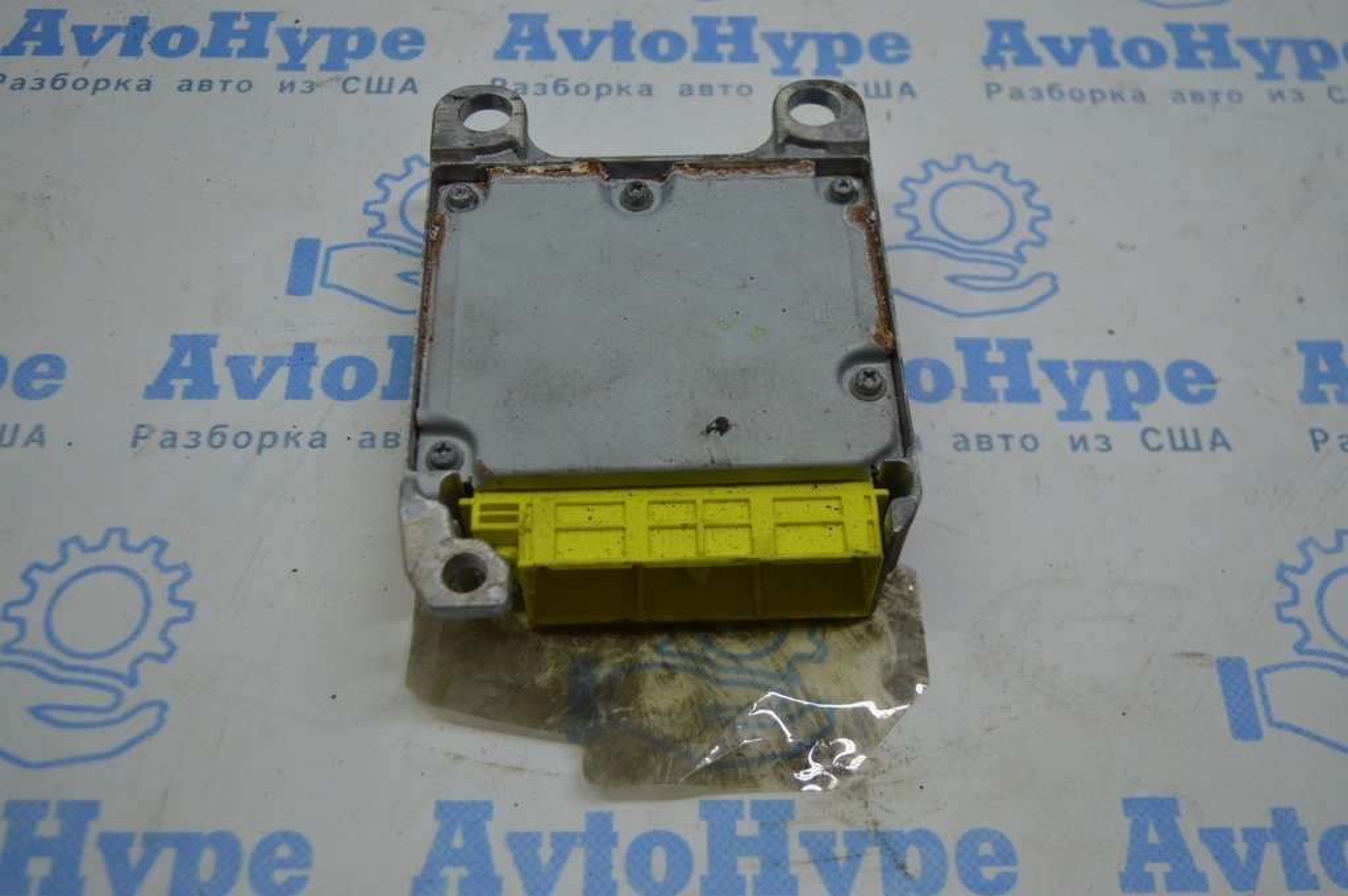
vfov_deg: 35.4
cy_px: 448
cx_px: 674
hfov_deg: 51.3
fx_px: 1403
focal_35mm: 38
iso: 400
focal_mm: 25
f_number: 4
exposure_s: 1/200
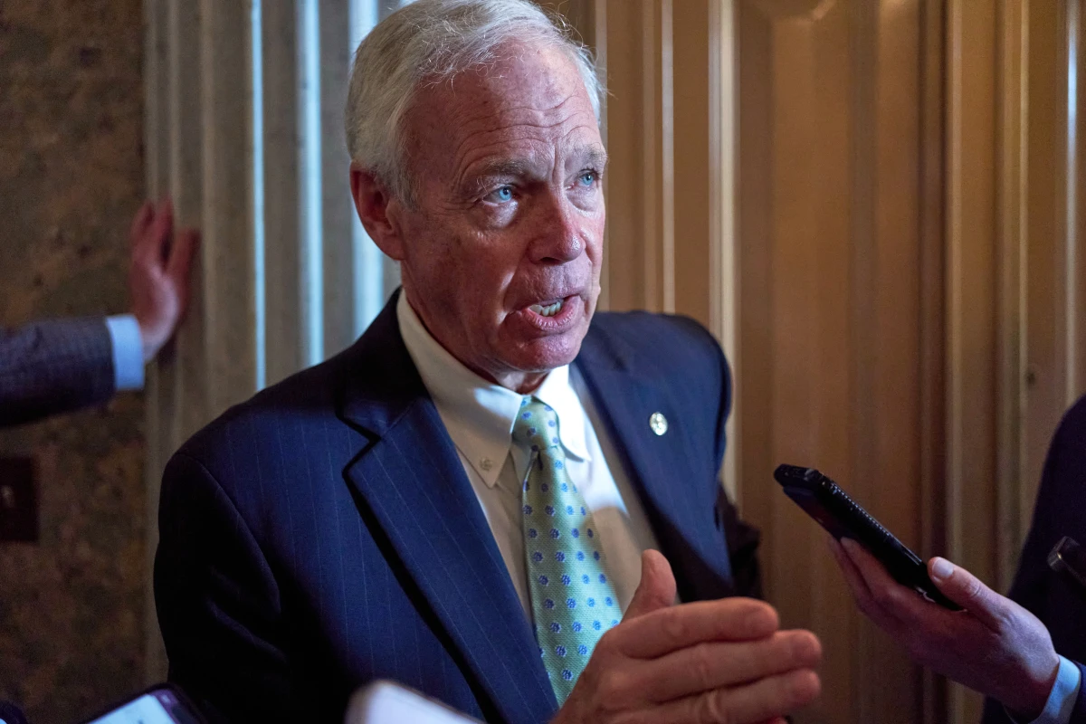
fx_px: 1207
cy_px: 362
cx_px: 543
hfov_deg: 48.5
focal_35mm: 40
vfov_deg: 33.4
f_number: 2.5
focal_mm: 40
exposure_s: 1/320
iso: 4000
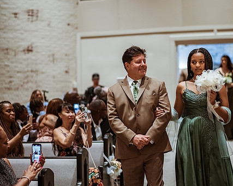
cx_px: 150
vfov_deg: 20.7
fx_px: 510
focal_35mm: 74
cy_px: 91
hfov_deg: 25.6
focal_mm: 58
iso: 1600
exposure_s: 1/640
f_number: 1.4
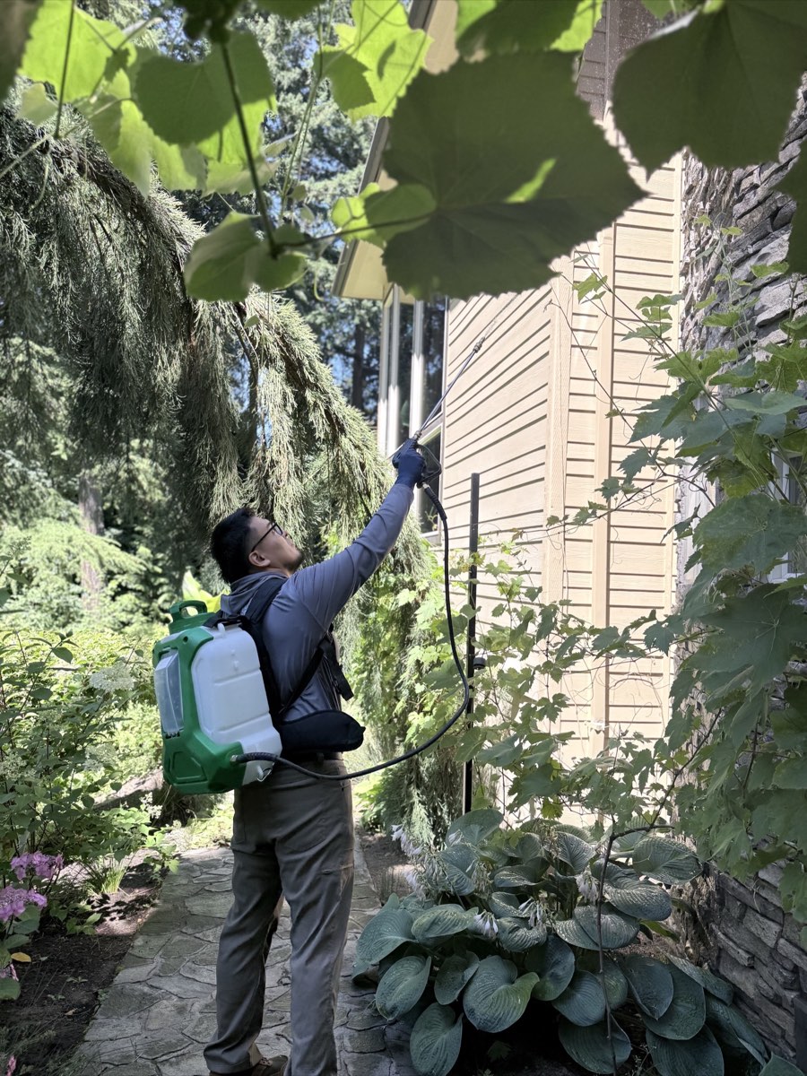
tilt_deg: +1.9
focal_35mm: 24
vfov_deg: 71.6
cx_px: 404
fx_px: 746
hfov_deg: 56.8
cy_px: 538
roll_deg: -2.4
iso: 80
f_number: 1.78
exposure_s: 1/1032
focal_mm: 6.76
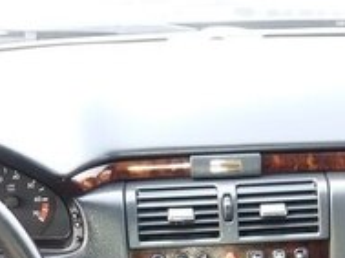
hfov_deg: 20.0
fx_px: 975
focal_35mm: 98
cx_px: 234
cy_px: 385
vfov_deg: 14.1
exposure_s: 1/25
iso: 160
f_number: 1.9
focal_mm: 3.7
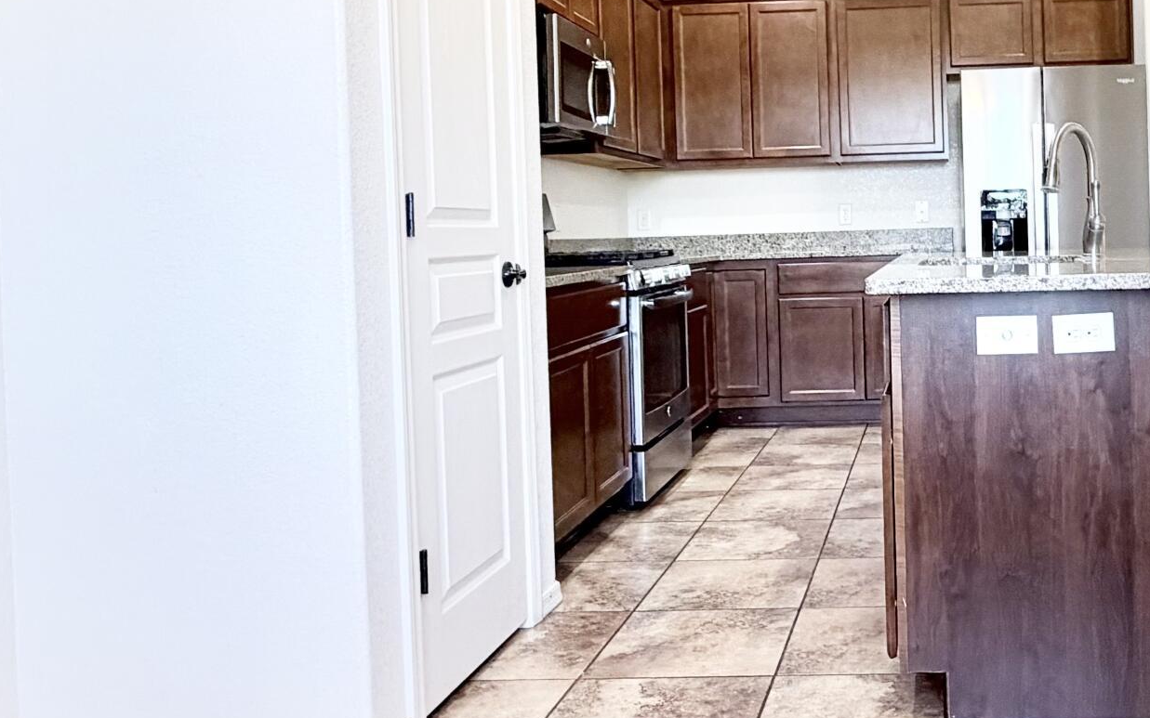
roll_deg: +1.3
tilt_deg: -1.2
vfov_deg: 35.0
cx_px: 914
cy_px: 245
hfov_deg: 50.8
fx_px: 1128
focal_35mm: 36
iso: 320
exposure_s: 1/120
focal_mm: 2.22
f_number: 2.2
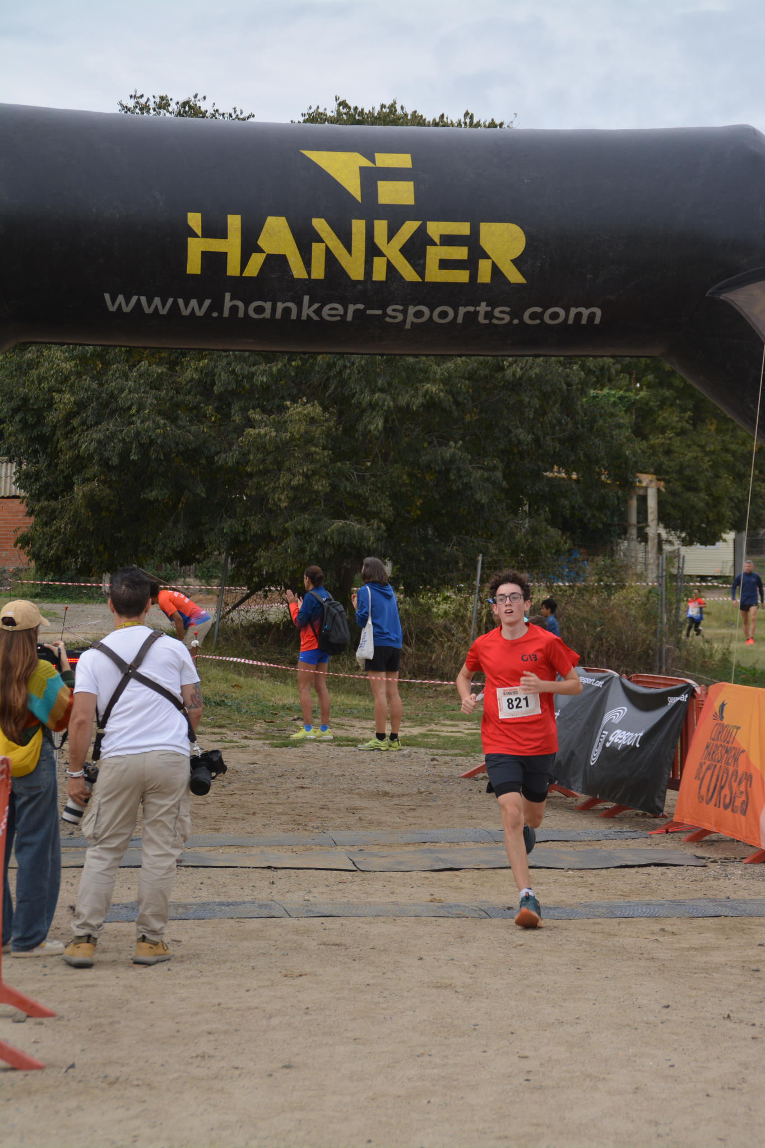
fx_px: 3156
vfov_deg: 20.6
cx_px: 382
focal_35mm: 99
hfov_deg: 13.8
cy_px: 574
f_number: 7.1
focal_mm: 66
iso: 100
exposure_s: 1/200
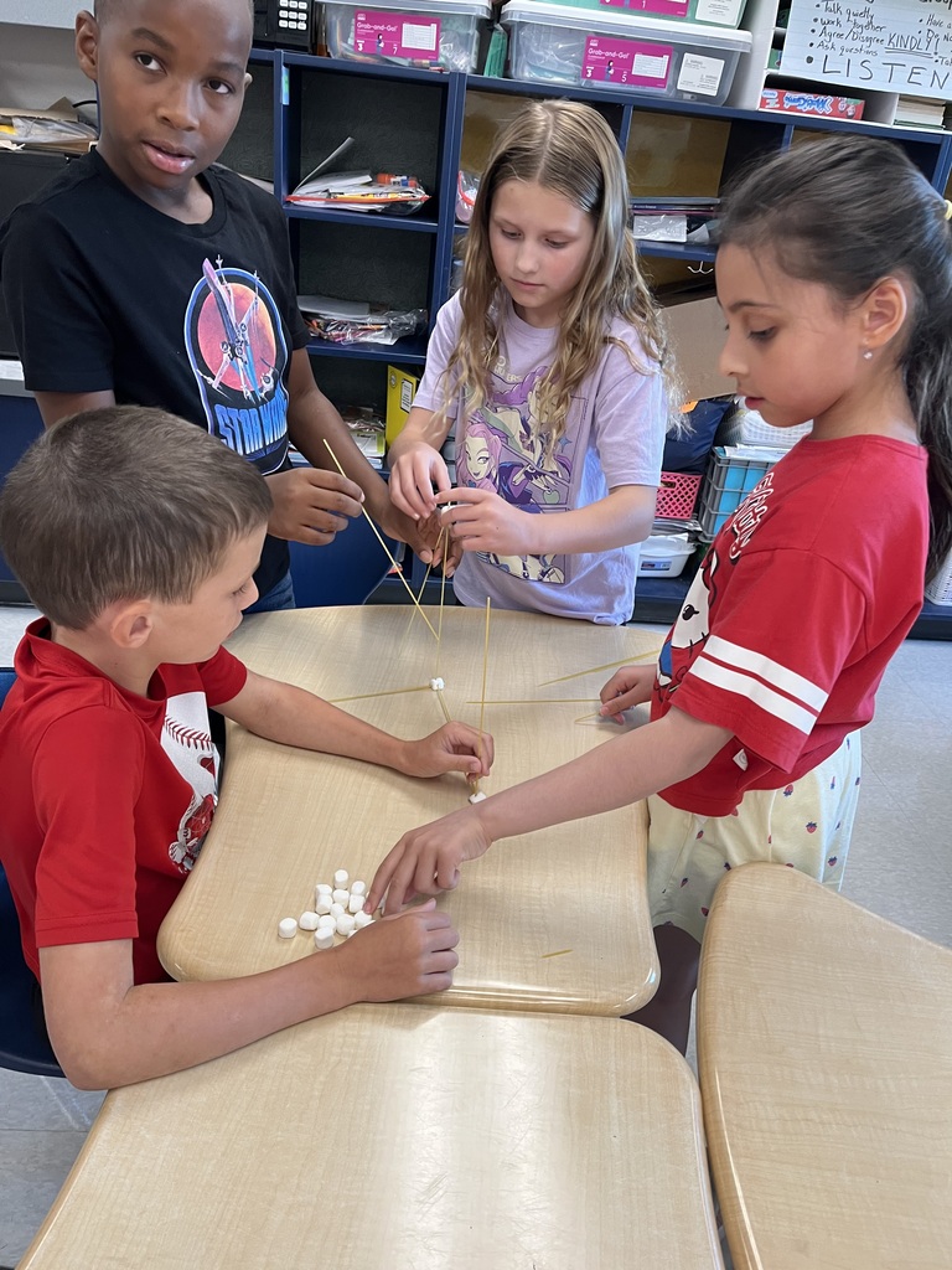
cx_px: 476
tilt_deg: -25.7
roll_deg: -6.7
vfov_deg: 67.3
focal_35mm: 26
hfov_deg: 53.1
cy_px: 635
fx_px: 953
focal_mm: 5.1
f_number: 1.6
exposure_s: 1/60
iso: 125
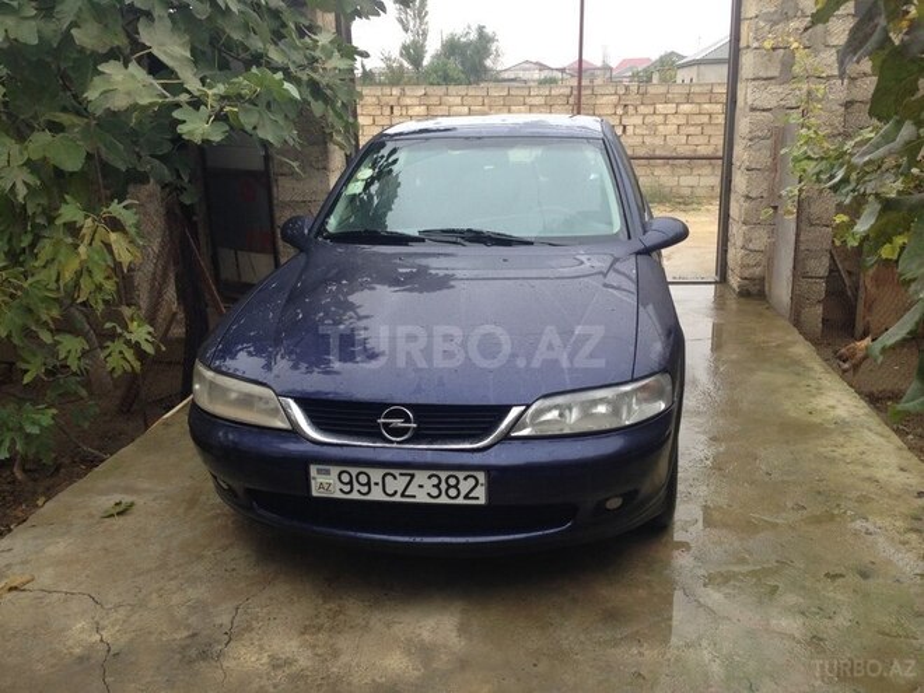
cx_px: 462
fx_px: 881
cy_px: 346
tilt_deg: -17.4
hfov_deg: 55.4
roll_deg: +0.7
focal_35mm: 33
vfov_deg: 42.9
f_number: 2.4
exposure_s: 1/120
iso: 64
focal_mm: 4.12
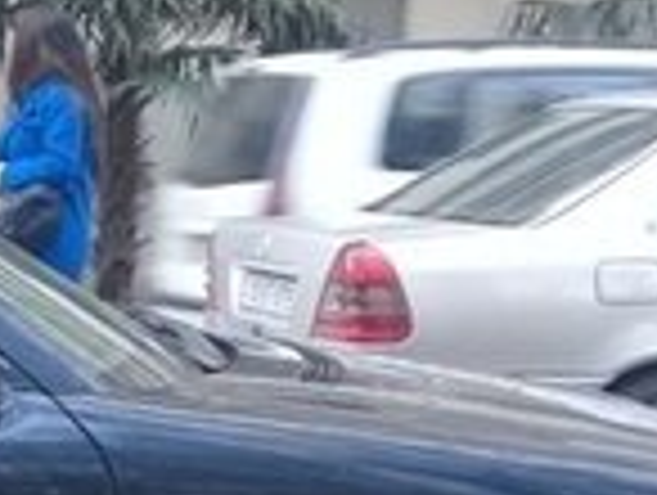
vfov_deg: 10.4
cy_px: 659
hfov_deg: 12.8
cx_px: -508
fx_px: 2662
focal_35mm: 140
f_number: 2.2
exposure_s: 1/50
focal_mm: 3.3
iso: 64
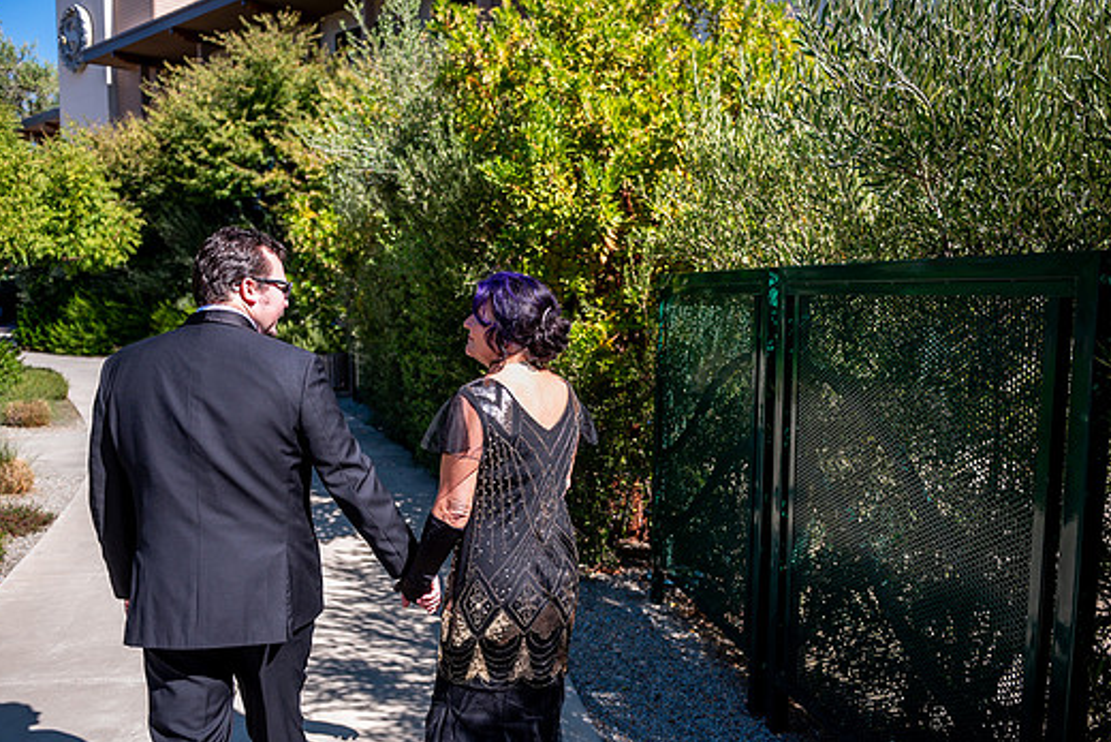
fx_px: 895
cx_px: 570
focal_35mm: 29
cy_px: 390
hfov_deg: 63.6
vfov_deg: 45.0
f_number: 2.8
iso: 400
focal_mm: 26
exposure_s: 1/2500
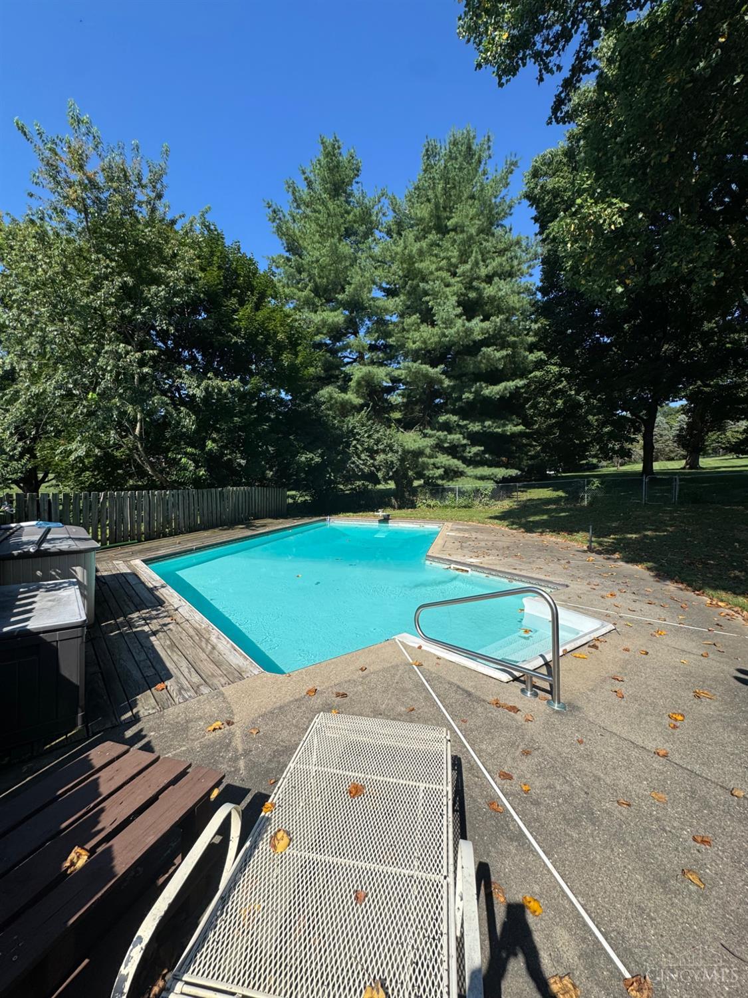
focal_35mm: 14
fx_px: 403
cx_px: 374
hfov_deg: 85.7
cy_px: 499
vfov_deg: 102.1
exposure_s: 1/2146
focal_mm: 2.22
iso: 50
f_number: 2.2
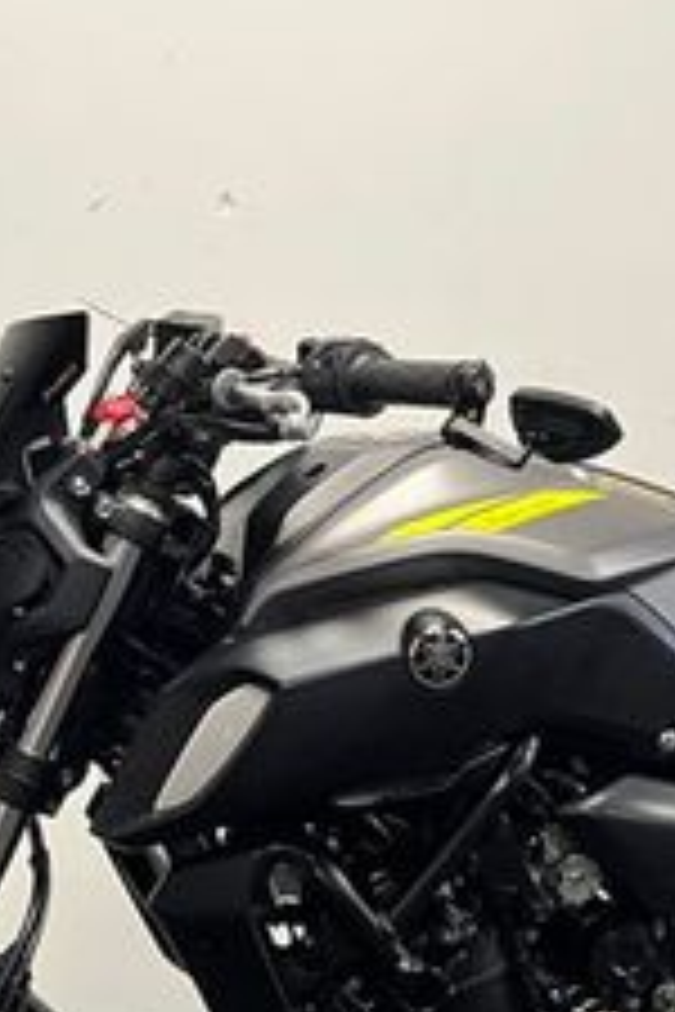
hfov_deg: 17.7
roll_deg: -1.0
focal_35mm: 77
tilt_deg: -9.1
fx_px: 2165
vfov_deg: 25.6
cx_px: 410
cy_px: 895
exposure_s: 1/50
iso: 250
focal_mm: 5.1
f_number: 1.6
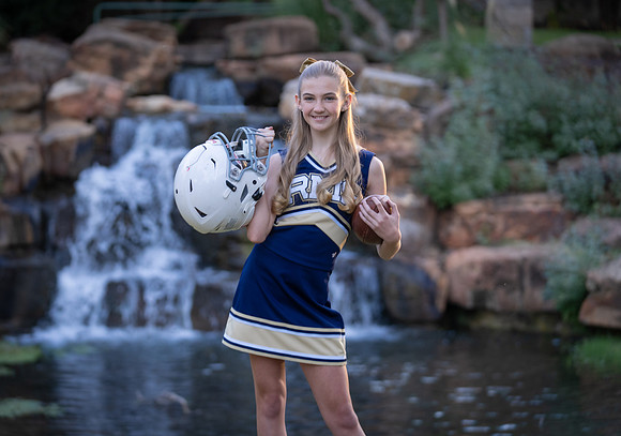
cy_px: 201
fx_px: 2034
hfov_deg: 17.4
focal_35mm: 116
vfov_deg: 12.2
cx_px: 269
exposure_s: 1/320
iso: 640
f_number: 2.8
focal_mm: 104
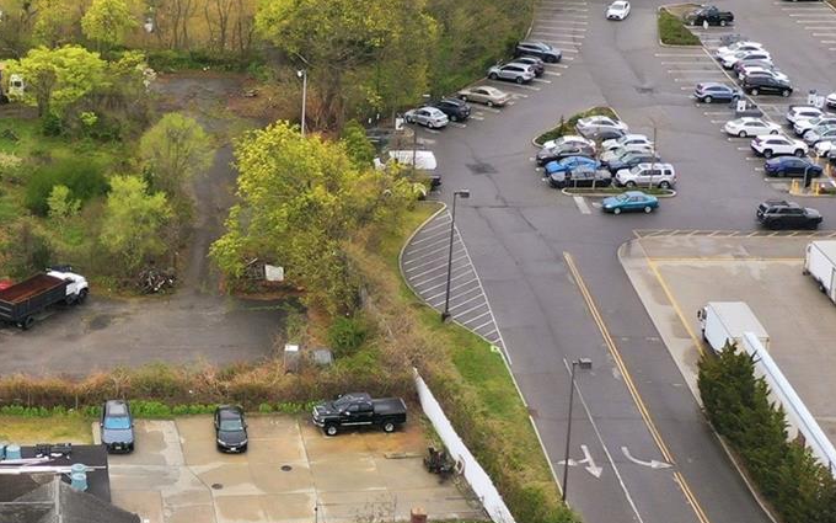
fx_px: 1959
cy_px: 151
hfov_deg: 23.5
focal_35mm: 86
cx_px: 91
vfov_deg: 15.1
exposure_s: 1/50
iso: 100
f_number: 3.5
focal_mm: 10.3
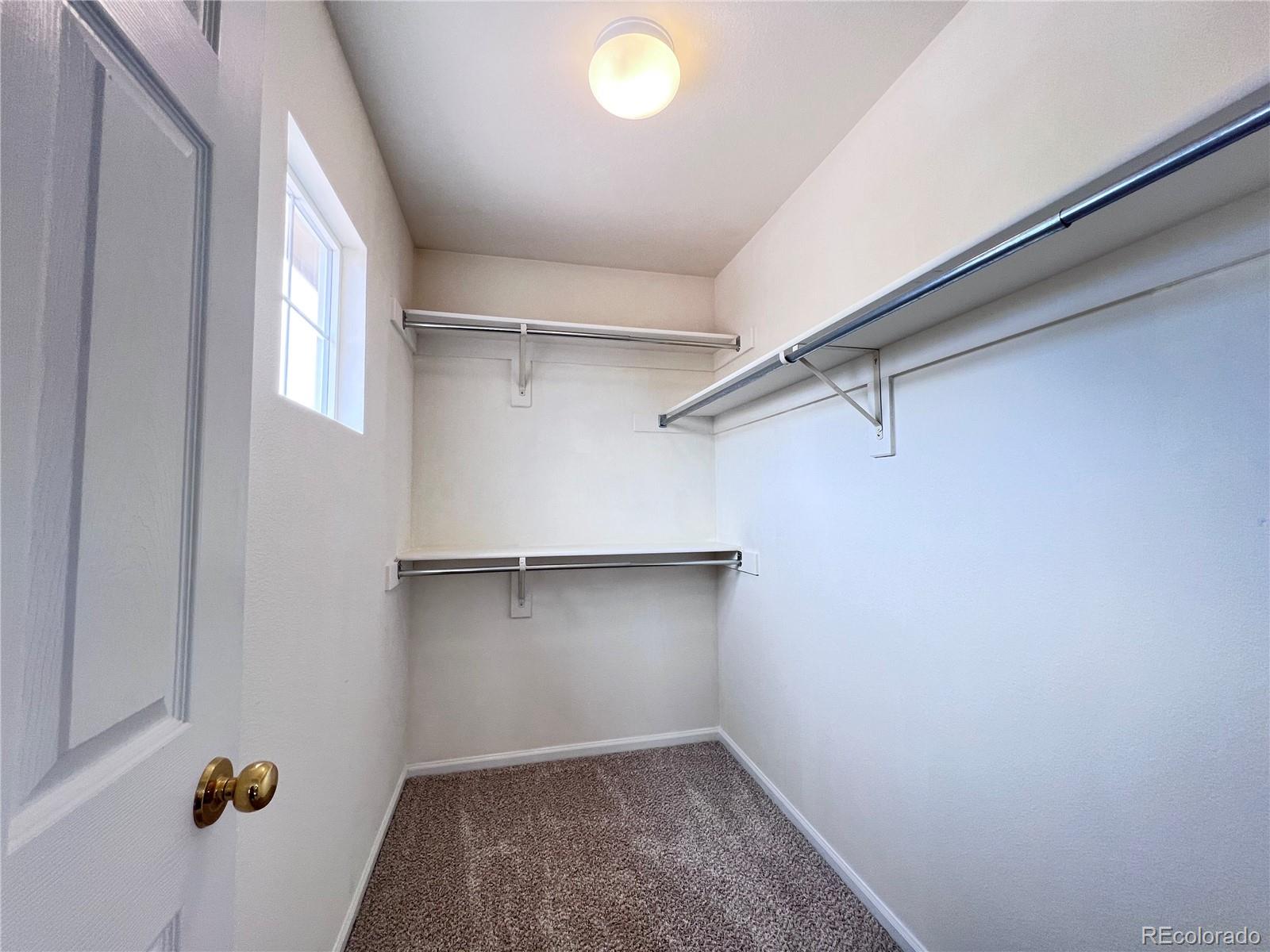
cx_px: 635
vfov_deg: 89.9
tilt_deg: +2.5
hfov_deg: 106.2
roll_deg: +0.2
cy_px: 476
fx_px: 477
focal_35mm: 13
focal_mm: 1.57
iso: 100
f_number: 1.8
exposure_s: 1/120
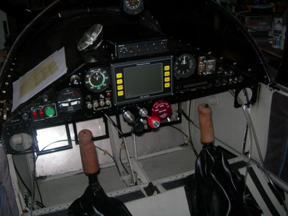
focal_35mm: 38
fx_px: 316
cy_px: 108
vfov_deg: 37.7
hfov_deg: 49.0
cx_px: 144
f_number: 2.8
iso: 50
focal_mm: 7.8
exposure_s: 1/60.1
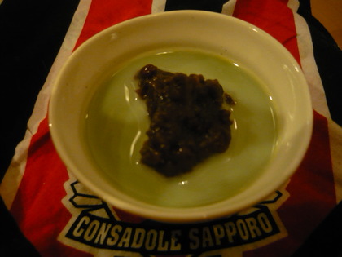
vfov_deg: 42.9
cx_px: 171
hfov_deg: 55.4
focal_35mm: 33
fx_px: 326
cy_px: 128
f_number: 2.8
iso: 400
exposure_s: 1/8
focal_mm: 5.5
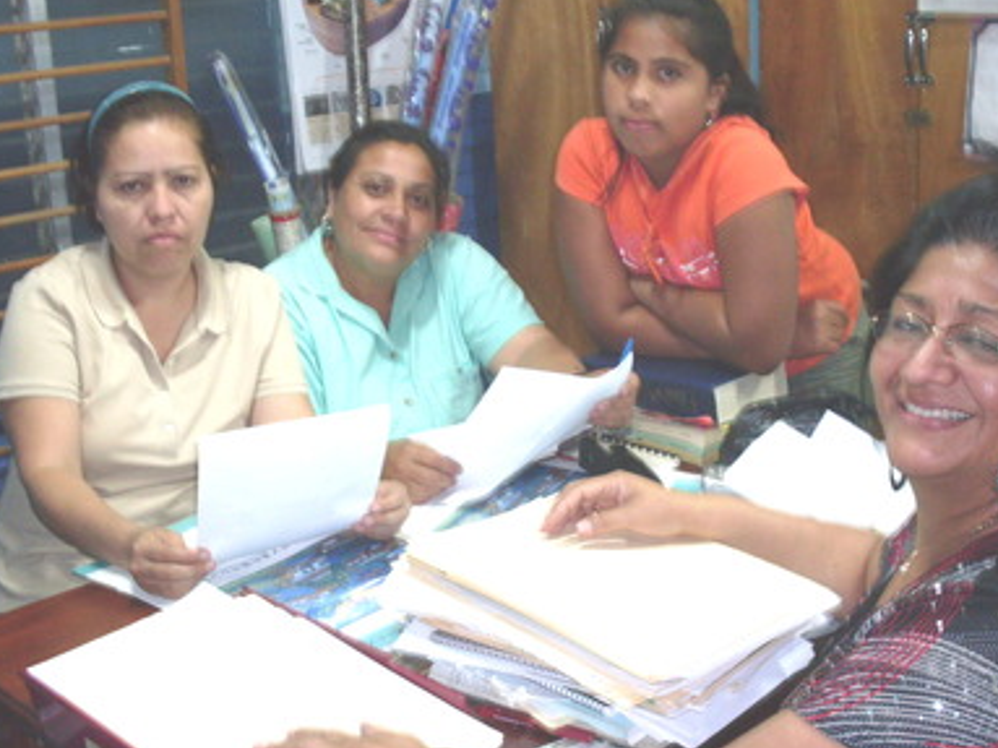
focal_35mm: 50
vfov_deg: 29.1
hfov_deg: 38.2
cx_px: 555
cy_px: 396
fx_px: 1441
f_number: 2.8
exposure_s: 1/3
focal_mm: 6.3
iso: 100
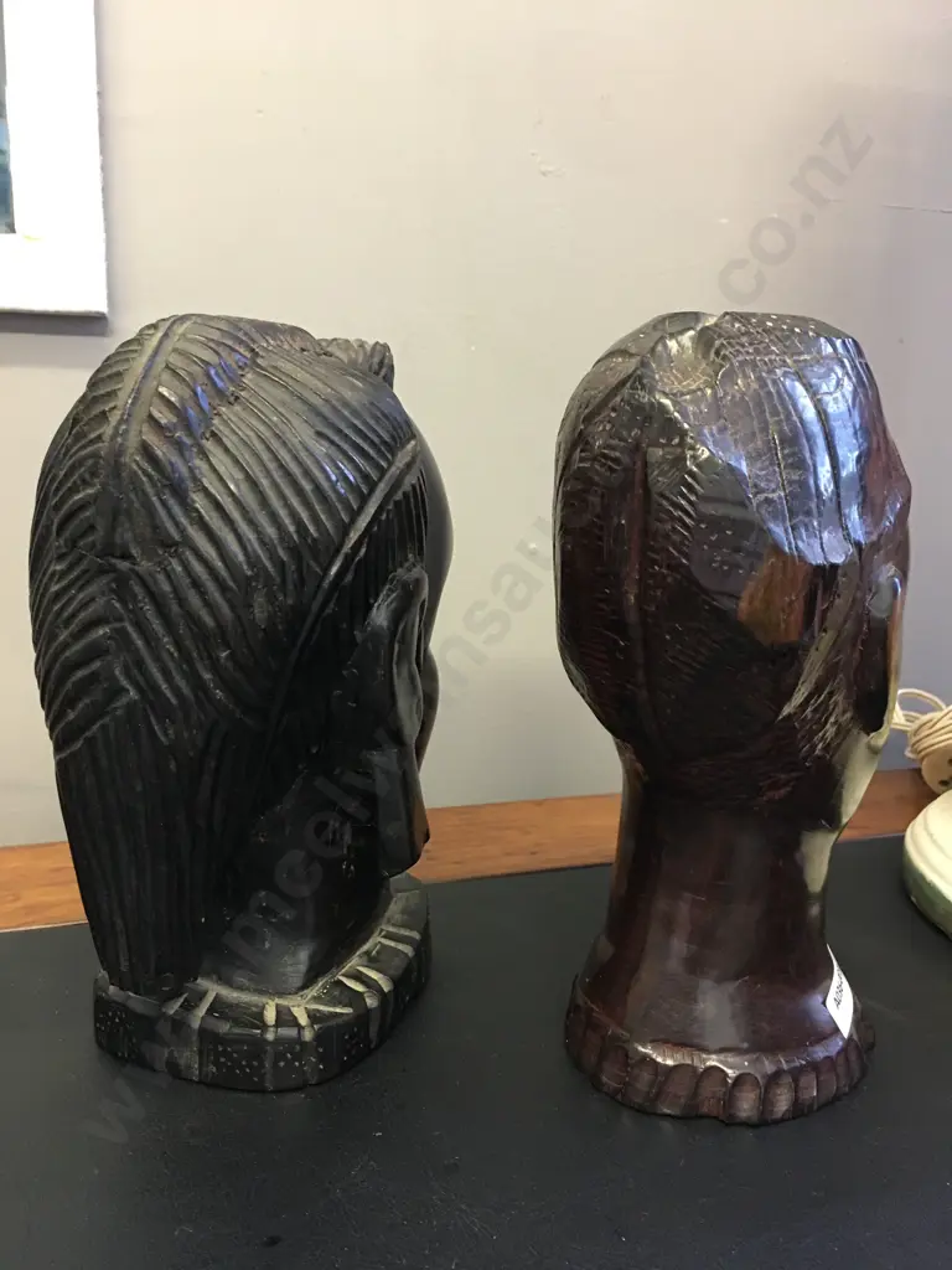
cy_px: 635
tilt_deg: -9.9
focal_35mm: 29
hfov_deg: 48.2
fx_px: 1063
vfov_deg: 61.7
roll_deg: -0.7
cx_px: 476
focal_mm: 4.15
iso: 100
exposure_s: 1/17
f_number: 2.2
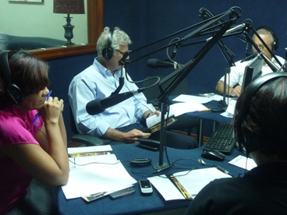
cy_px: 95
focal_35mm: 39
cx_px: 158
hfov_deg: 47.8
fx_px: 323
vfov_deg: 36.8
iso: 400
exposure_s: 1/13
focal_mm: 5.3
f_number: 3.5
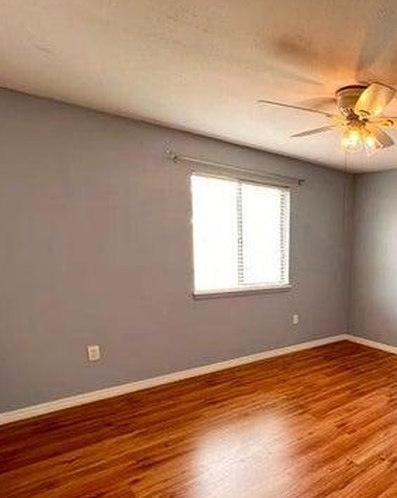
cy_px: 310
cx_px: 344
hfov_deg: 54.4
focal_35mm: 23
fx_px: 338
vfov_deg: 71.5
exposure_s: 1/60
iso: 400
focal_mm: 1.57
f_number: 1.8
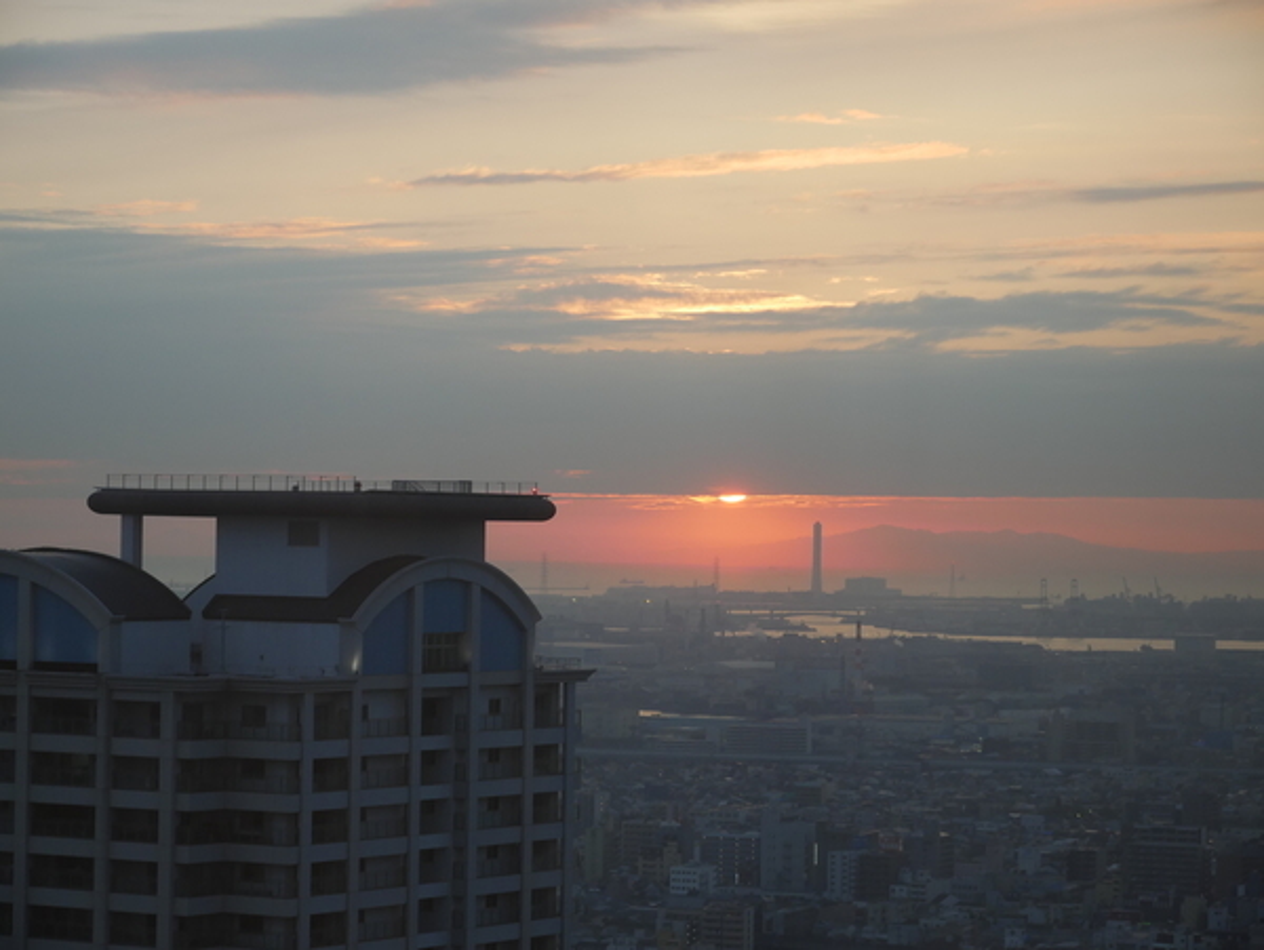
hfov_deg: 17.3
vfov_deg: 13.0
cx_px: 632
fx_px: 4166
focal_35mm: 114
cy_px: 475
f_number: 5.6
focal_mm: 57
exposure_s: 1/125
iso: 400
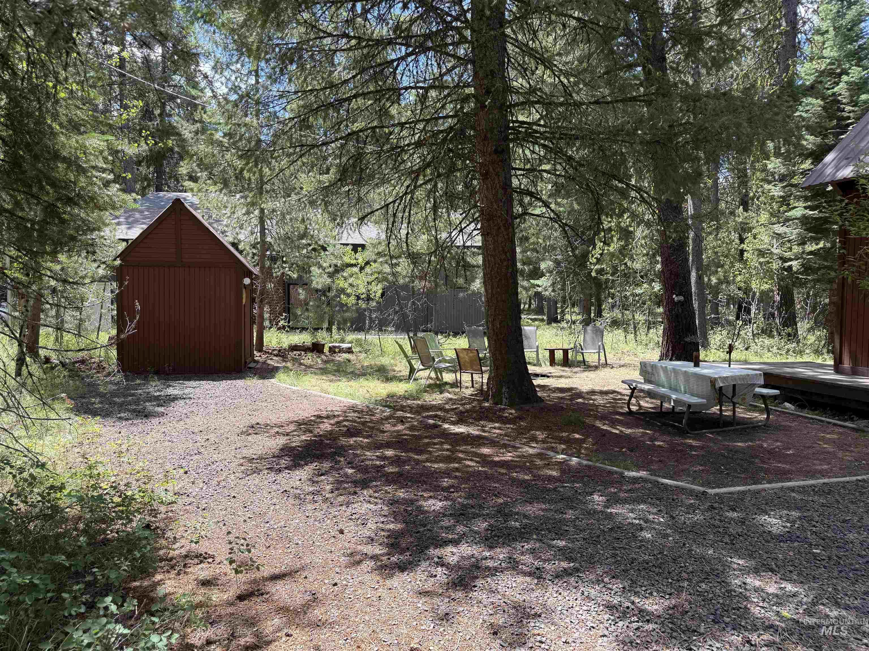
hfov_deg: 71.6
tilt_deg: -3.1
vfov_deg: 56.8
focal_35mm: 24
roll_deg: -0.6
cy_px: 326
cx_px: 434
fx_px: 602
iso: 80
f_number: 1.78
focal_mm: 6.76
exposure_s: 1/772
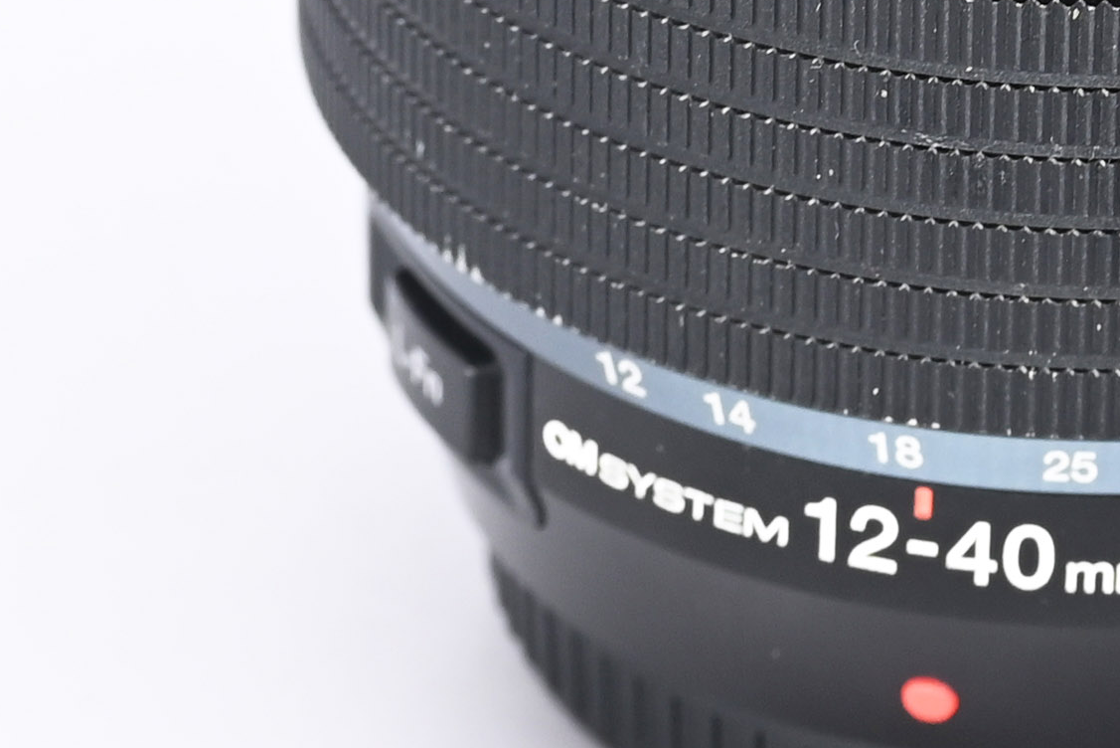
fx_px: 12167
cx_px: 915
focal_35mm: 391
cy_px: -94
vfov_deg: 3.5
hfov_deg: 5.3
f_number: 9
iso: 500
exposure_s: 1/125
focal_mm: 75
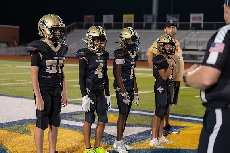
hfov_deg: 28.8
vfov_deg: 19.5
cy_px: 76
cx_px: 115
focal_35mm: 70
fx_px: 447
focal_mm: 70
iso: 2500
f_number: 2.8
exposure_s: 1/320
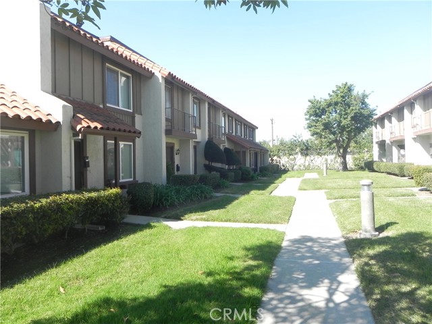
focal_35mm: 26
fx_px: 324
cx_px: 216
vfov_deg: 53.1
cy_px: 162
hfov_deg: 67.3
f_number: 5.6
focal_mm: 4.6
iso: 160
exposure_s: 1/214
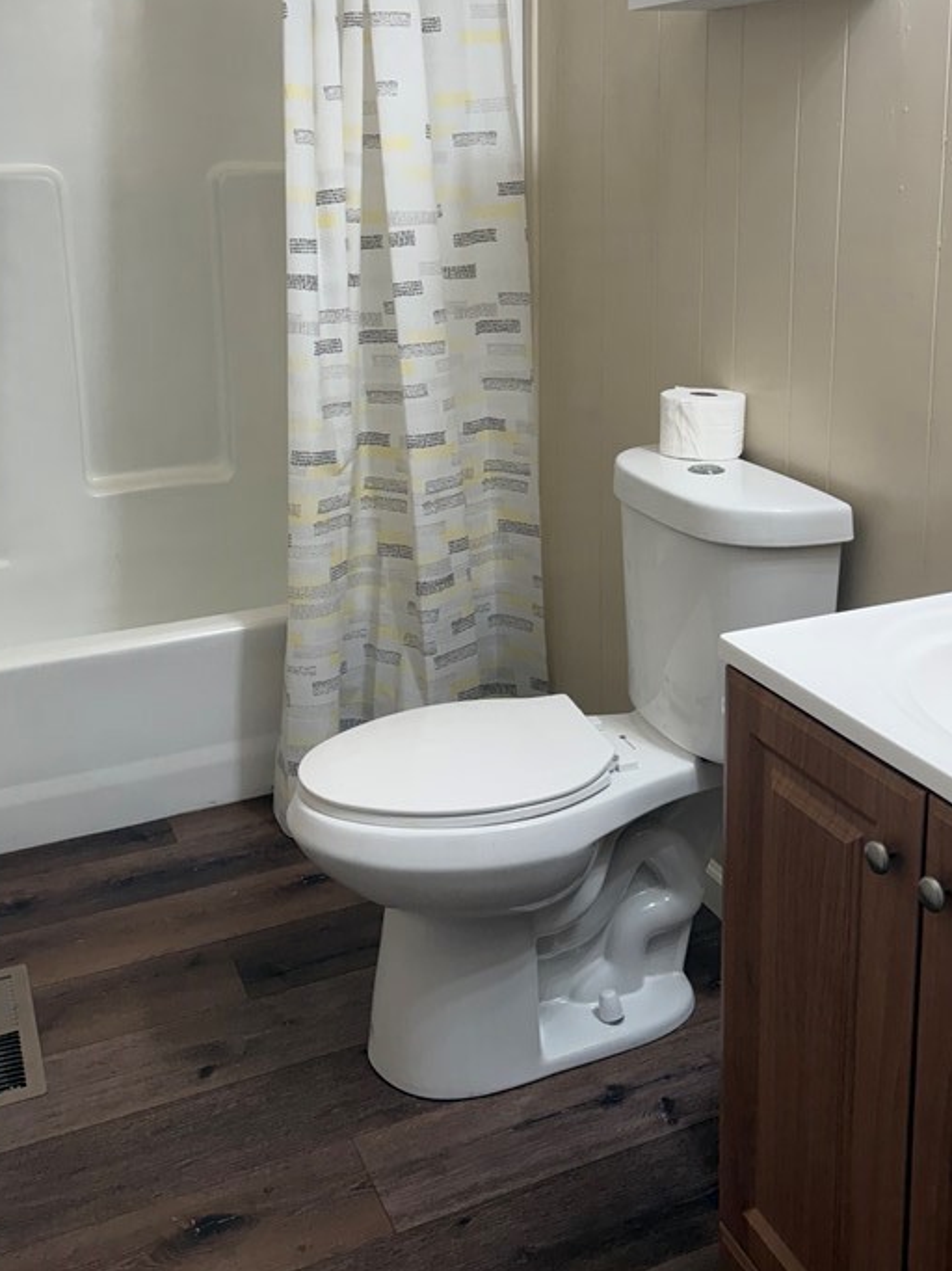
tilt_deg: -9.9
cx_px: 509
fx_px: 1320
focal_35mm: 36
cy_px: 381
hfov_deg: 39.6
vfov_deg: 50.0
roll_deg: +1.2
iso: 125
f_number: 1.78
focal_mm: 6.76
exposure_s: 1/120
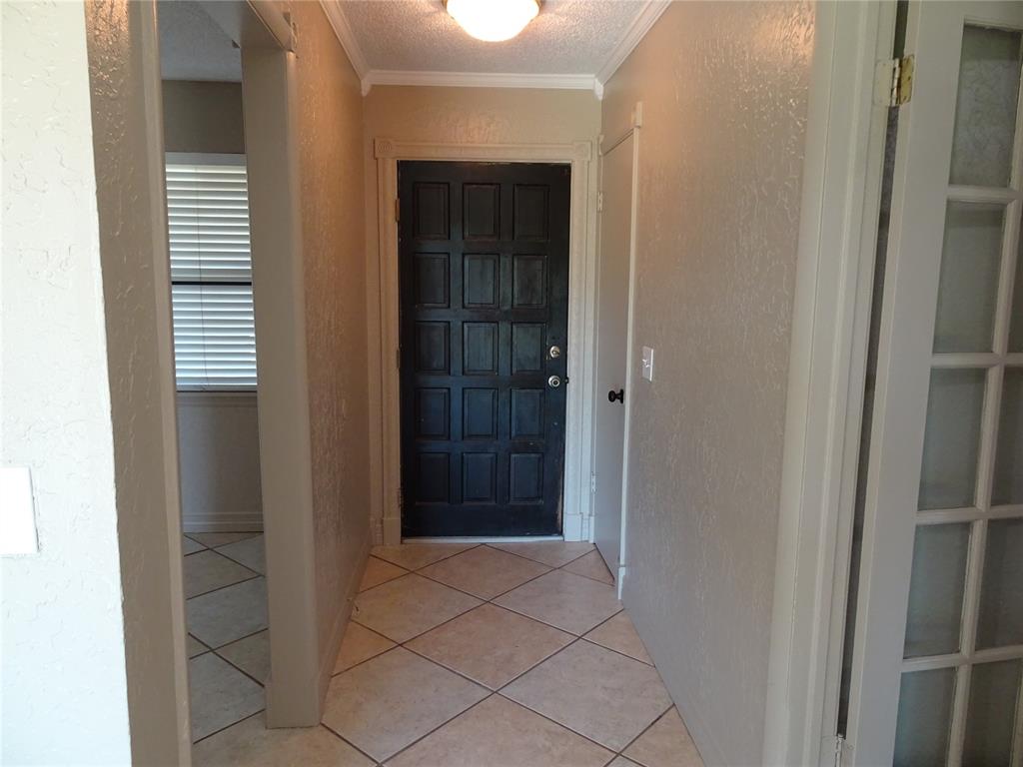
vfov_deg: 56.8
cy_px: 384
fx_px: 709
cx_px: 512
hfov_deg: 71.6
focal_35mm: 24
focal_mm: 4.1
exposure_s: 1/30
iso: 320
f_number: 3.5
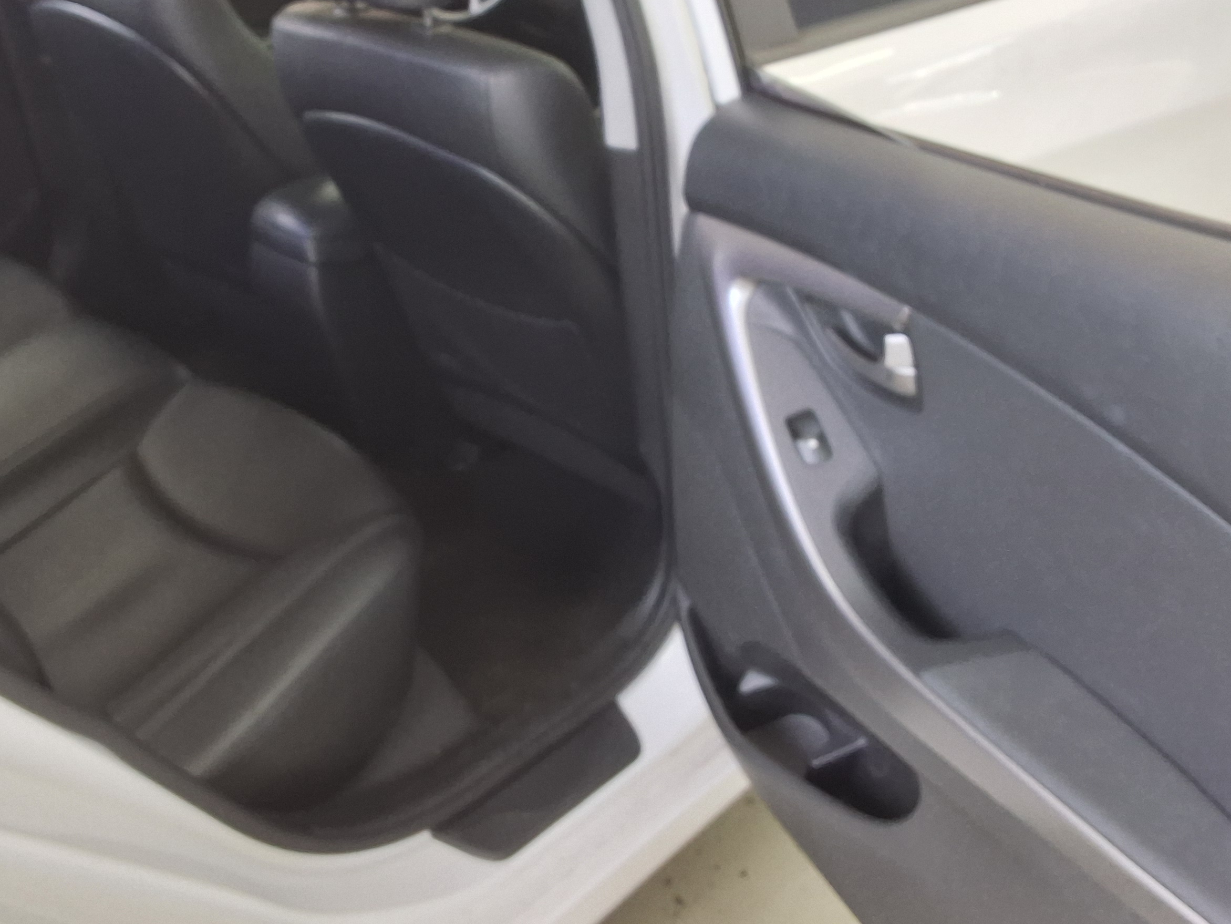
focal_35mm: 39
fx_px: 1387
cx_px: 462
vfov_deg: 36.5
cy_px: 323
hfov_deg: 47.4
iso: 40
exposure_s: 1/60
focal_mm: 2.91
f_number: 1.9
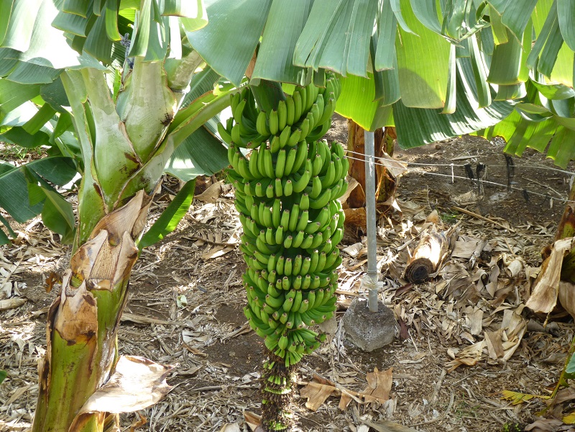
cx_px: 288
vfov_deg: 26.6
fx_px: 914
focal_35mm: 55
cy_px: 216
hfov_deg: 34.9
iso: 100
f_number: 4.2
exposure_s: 1/80
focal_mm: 9.9
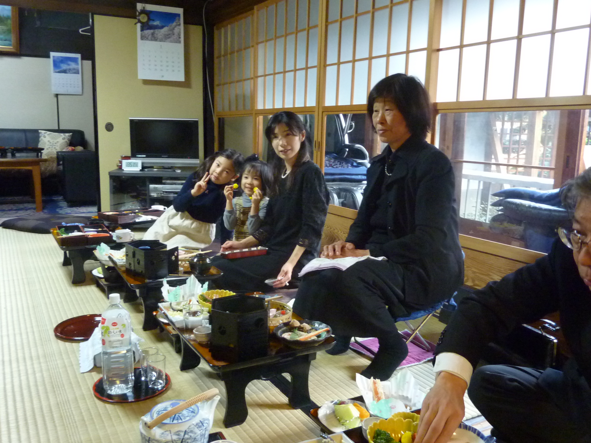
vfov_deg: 45.4
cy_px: 222
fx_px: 529
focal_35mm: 31
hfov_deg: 58.4
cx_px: 296
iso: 400
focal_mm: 4.1
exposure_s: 1/25
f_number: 3.3
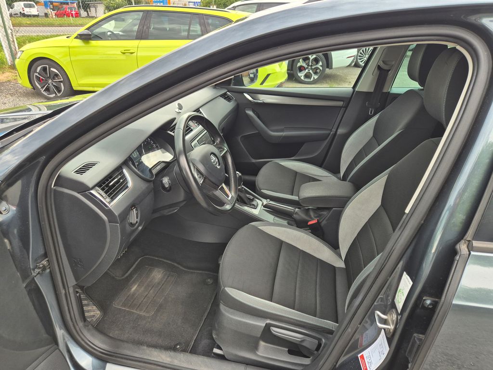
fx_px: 328
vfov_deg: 58.9
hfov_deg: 73.9
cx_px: 246
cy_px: 185
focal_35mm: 23
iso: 100
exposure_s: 1/180
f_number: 1.8
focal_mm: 5.4
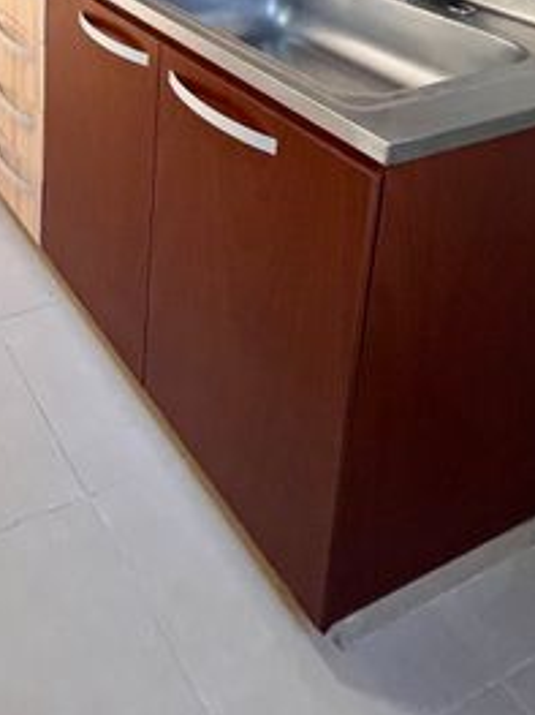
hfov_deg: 35.5
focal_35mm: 33
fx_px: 681
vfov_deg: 41.3
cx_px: -76
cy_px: -110
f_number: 1.8
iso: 100
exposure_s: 1/99
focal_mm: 1.57
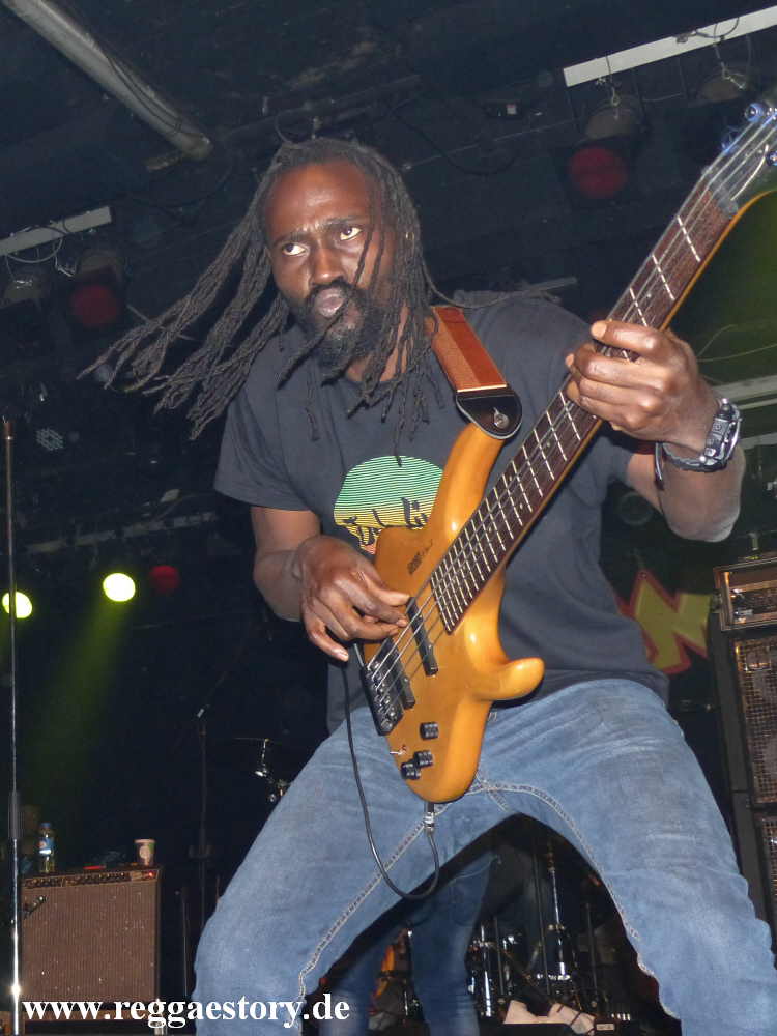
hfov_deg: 36.8
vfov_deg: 47.9
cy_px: 518
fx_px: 1167
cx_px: 388
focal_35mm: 39
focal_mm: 7
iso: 400
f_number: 2.8
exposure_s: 1/60
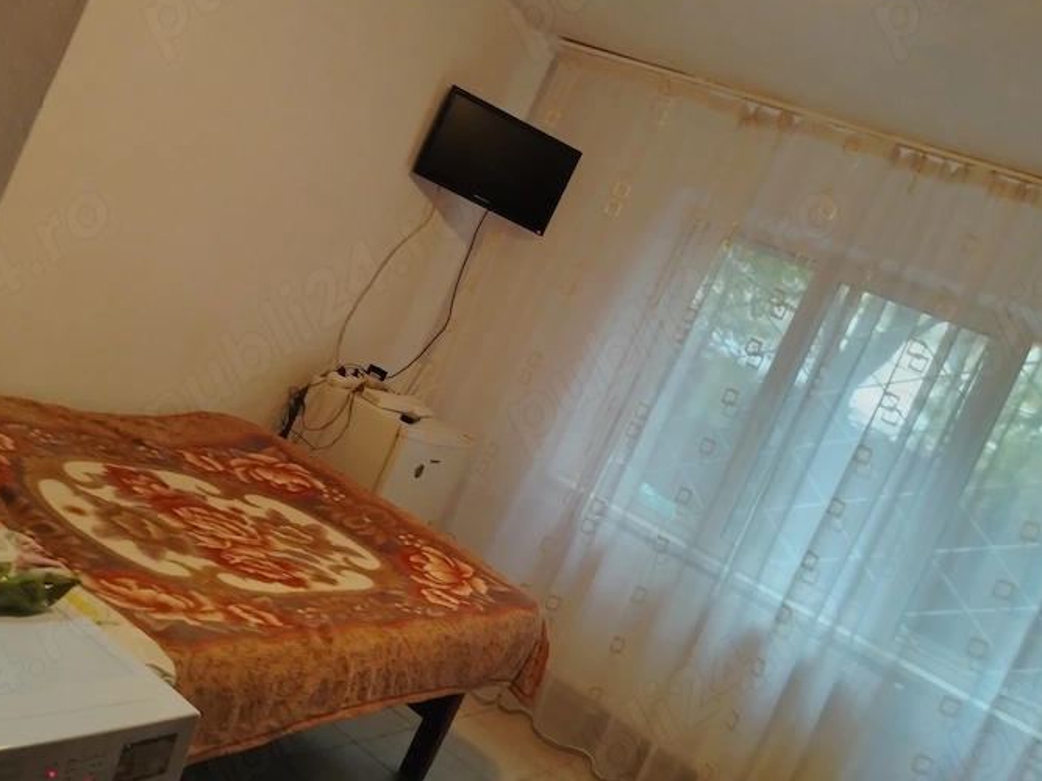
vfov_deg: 39.6
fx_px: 1083
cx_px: 489
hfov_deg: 51.3
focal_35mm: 36
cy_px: 344
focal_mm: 5.25
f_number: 1.75
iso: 919
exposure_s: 1/33.3
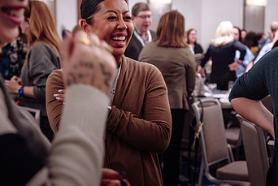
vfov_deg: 22.3
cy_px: 109
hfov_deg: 32.8
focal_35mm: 61
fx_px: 472
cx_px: 126
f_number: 2.8
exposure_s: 1/100
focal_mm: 35
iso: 1600
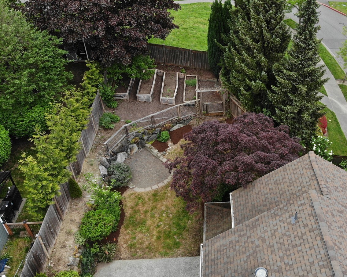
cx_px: 235
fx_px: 339
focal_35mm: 33
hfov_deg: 53.0
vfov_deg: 44.5
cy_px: 147
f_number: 2.8
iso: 100
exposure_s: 1/152
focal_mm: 4.5
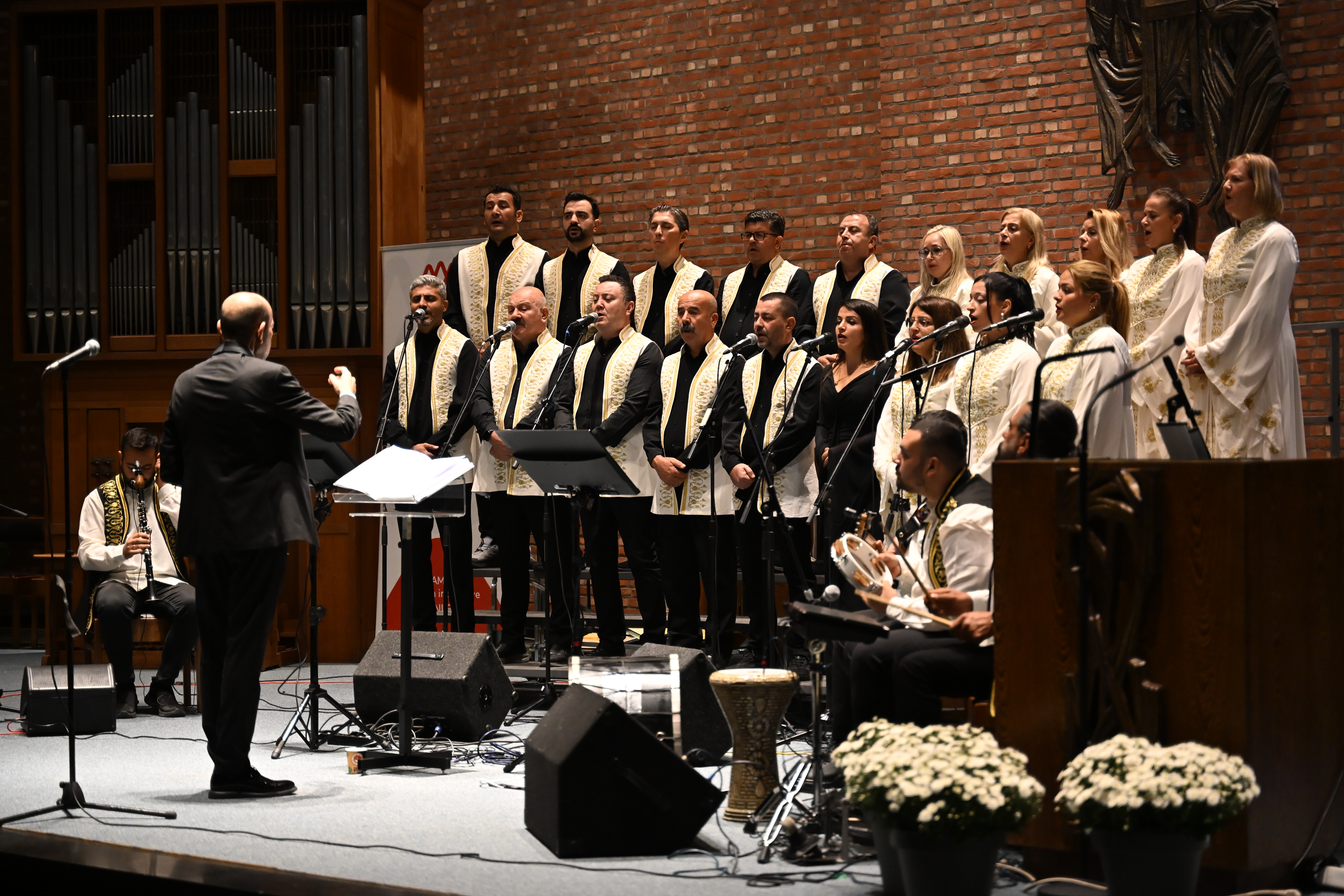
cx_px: 672
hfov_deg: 27.0
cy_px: 448
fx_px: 2800
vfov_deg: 18.2
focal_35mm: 75
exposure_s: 1/100
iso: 3200
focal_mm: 75
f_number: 2.8
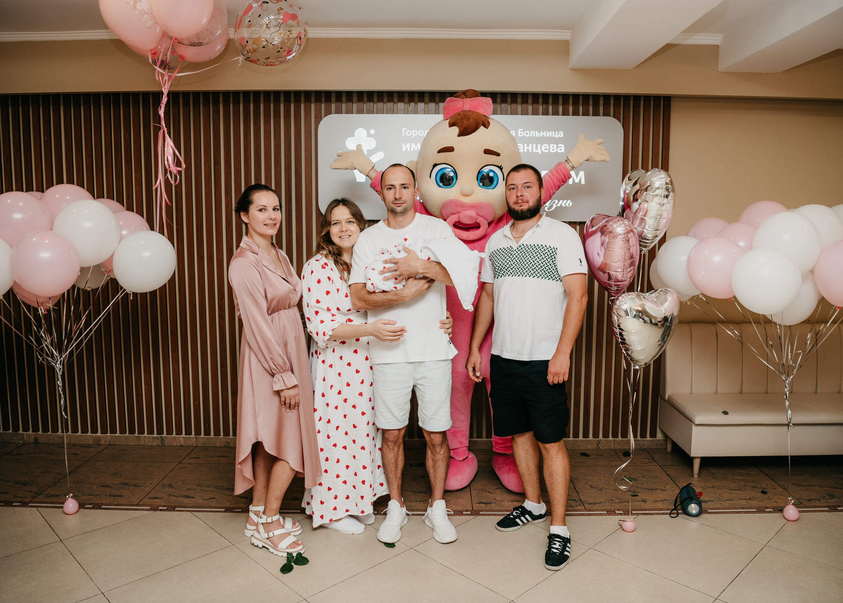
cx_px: 428
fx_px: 624
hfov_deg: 68.0
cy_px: 299
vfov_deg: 51.5
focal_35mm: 26
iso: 200
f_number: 4
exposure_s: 1/160
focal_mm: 24
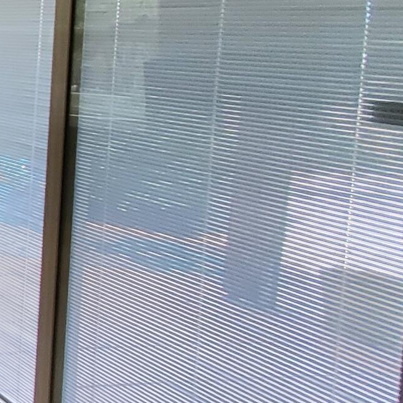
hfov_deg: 19.0
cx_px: -407
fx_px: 698
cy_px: 71
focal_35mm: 53
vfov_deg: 31.2
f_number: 2.2
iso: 100
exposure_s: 1/120
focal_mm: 1.8
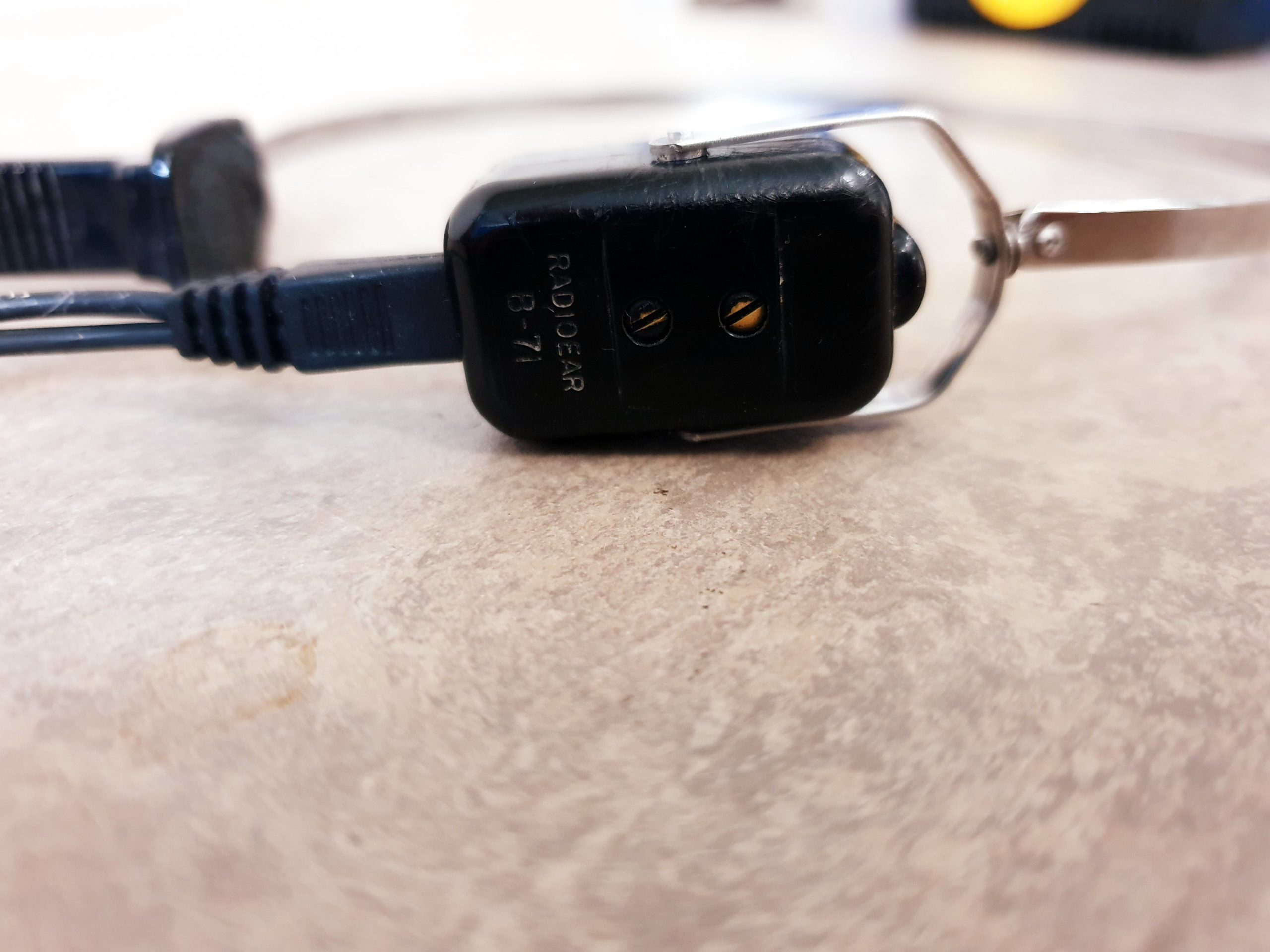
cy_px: 476
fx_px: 954
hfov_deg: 67.3
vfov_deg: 53.1
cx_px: 635
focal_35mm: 26
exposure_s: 1/33
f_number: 1.5
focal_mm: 4.3
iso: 320
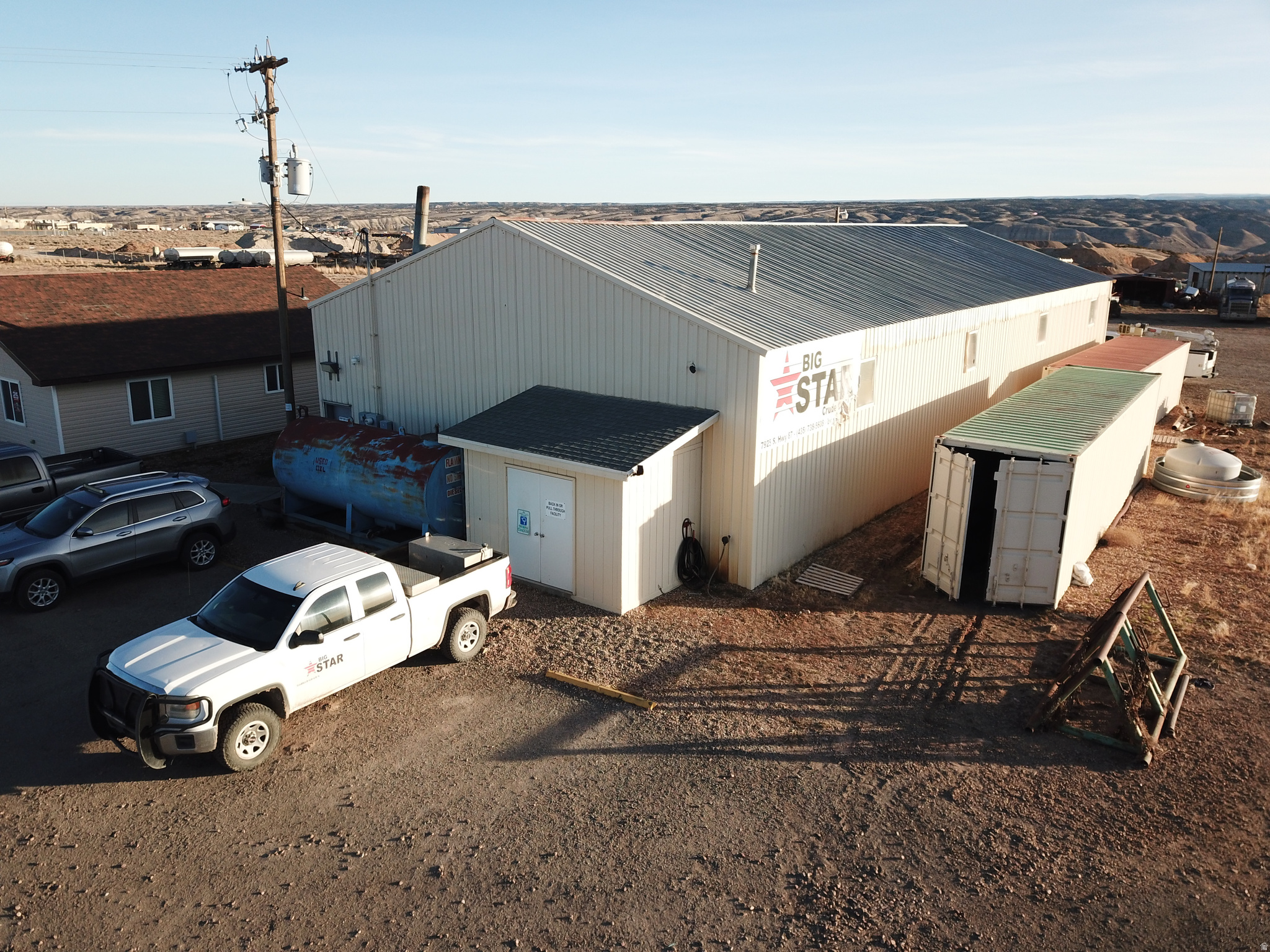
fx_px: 954
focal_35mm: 26
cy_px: 476
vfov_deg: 53.1
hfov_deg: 67.3
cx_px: 635
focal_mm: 4.73
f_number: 2.2
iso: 100
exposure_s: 1/587
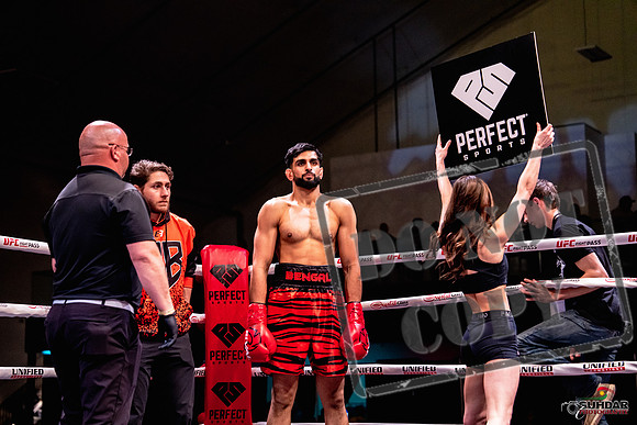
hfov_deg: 28.8
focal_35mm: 70
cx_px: 318
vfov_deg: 19.5
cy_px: 212
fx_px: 1239
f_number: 2.8
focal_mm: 70
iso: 5000
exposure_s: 1/320
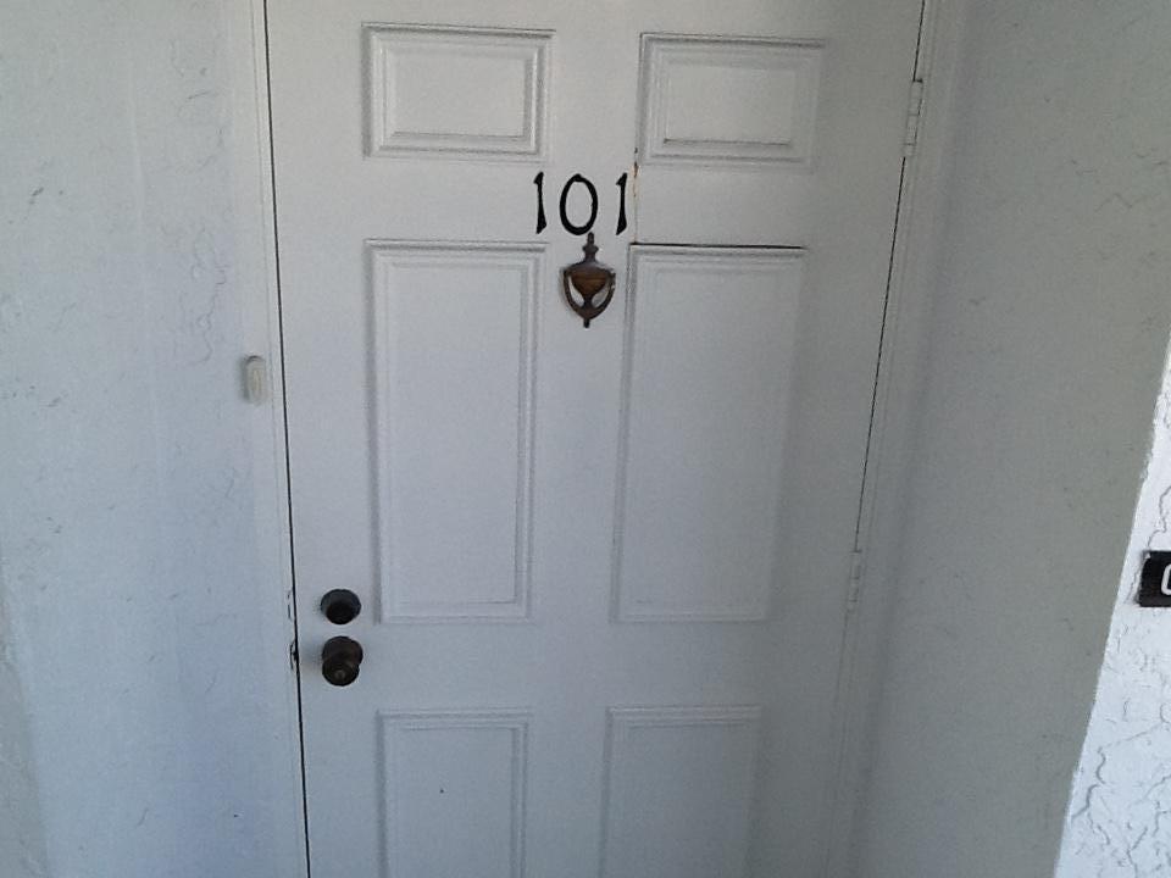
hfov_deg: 42.9
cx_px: 586
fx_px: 1488
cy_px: 439
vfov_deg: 32.9
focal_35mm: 44
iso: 40
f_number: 2.4
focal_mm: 2.03
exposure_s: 1/245
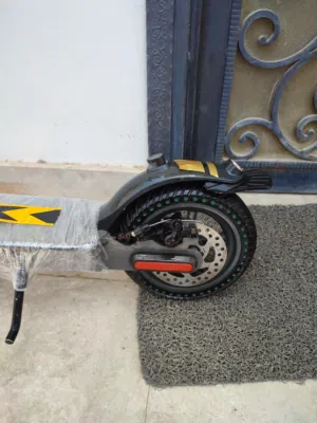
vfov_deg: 69.4
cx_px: 158
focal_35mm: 25
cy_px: 212
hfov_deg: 54.9
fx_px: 305
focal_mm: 6.04
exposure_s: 1/162
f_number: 1.9
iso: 50
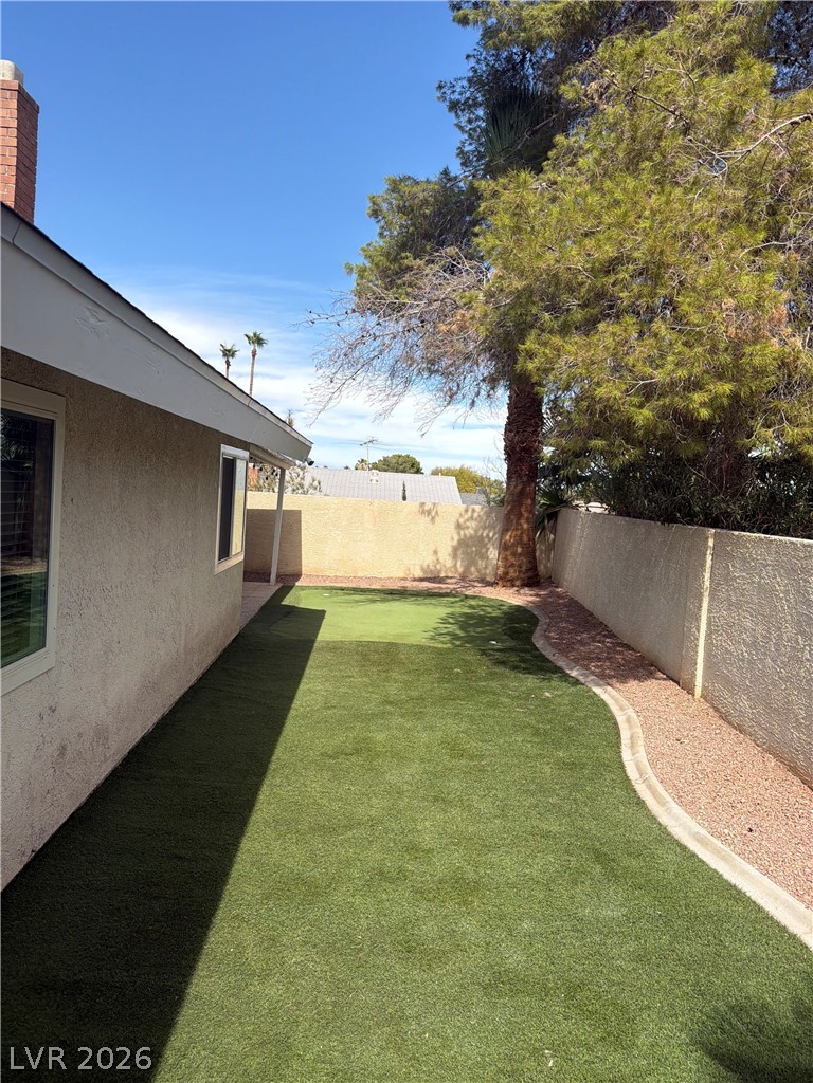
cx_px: 406
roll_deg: -4.7
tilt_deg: -5.0
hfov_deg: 56.8
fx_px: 752
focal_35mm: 24
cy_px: 542
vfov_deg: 71.6
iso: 80
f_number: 1.78
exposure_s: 1/3584
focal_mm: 6.76
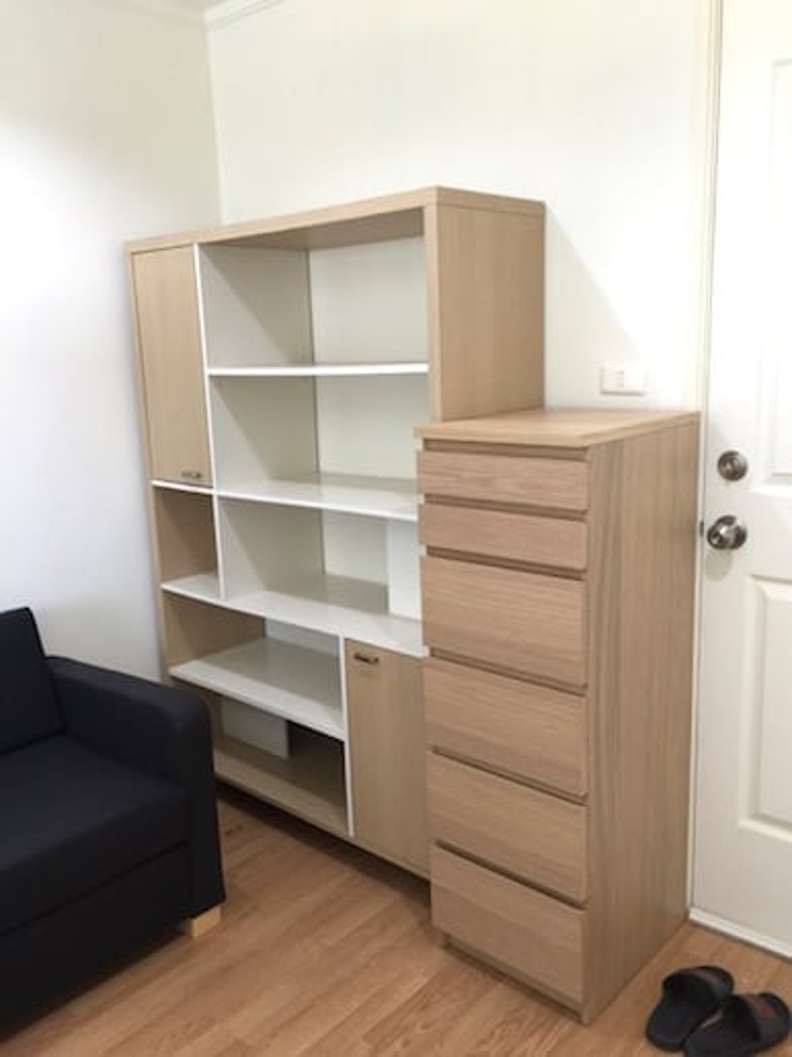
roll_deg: +0.9
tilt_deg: -10.1
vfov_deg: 61.7
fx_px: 885
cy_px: 528
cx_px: 396
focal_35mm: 29
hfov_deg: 48.2
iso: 40
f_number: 2.2
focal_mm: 4.15
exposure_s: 1/17
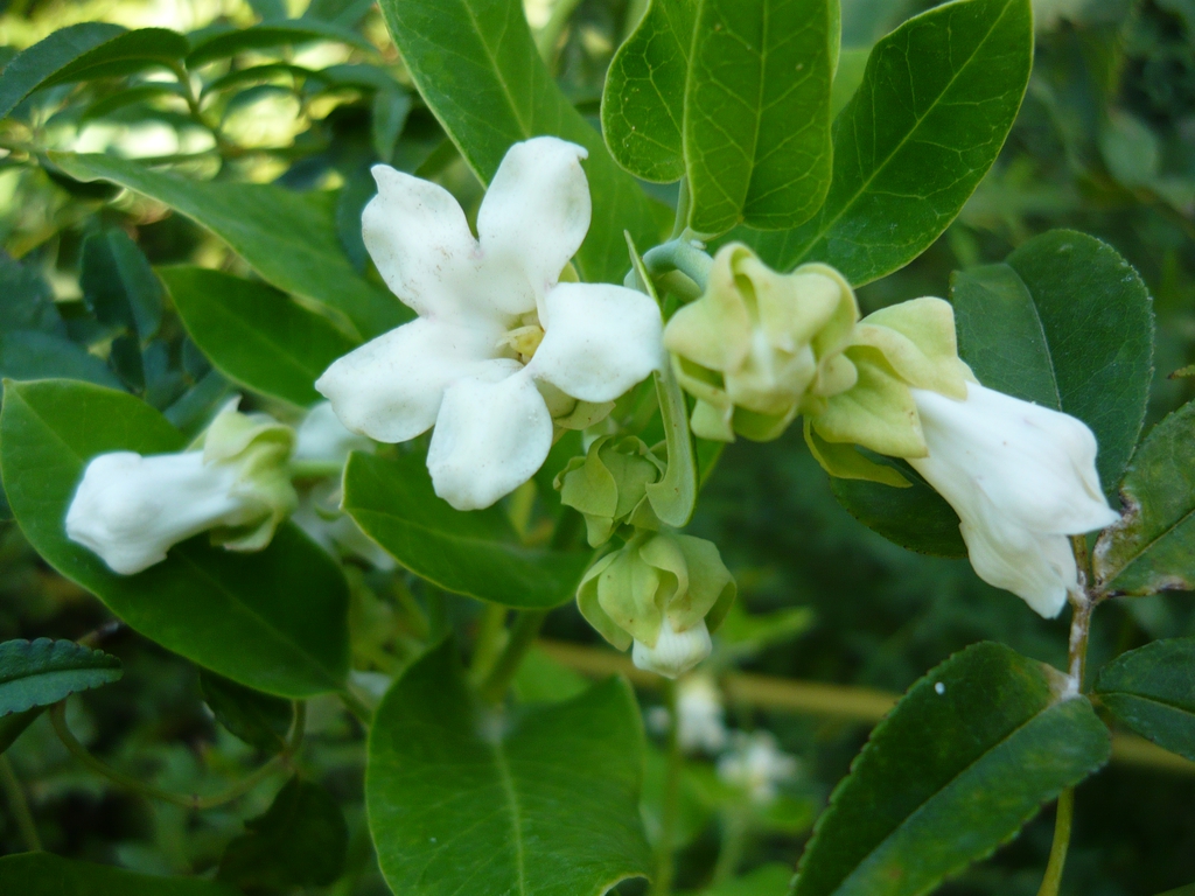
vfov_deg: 42.9
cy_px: 448
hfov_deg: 55.4
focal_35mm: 33
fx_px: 1139
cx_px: 598
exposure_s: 1/100
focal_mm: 5.5
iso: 100
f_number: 2.8
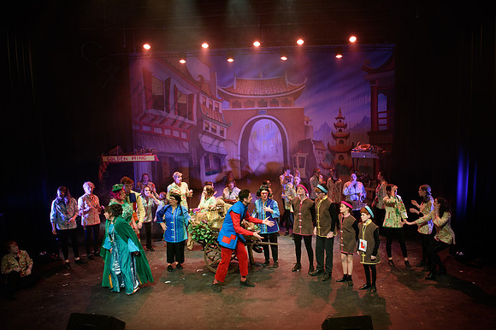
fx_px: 420
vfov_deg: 42.8
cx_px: 280
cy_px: 186
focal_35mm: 30
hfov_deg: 60.9
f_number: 5.6
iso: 1250
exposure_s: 1/60
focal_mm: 27
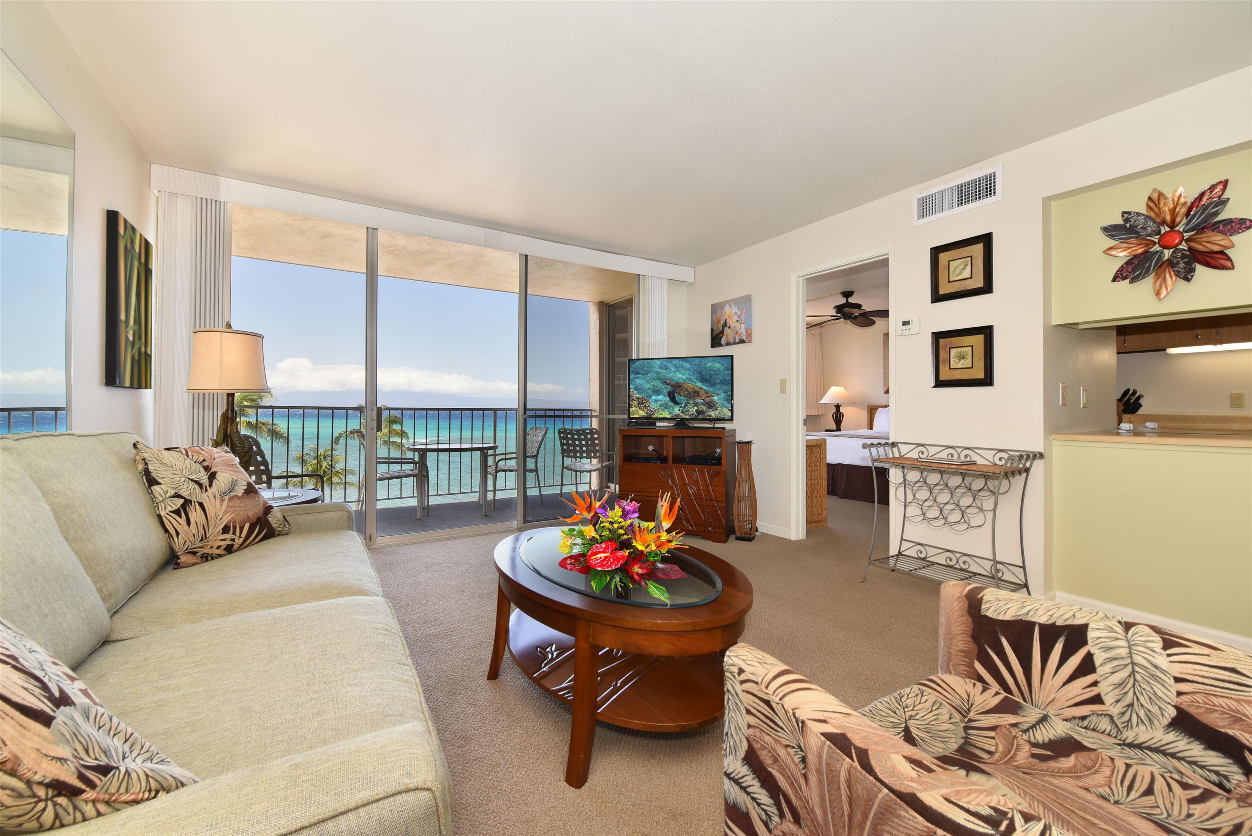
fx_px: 487
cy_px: 418
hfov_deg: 104.2
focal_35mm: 14
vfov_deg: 81.2
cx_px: 626
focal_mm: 14
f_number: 14
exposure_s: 1/60
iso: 100
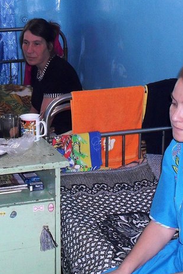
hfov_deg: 17.1
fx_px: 609
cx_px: 99
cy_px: 71
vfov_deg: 25.1
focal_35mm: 80
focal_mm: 6.3
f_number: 3.2
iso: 200
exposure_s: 1/45
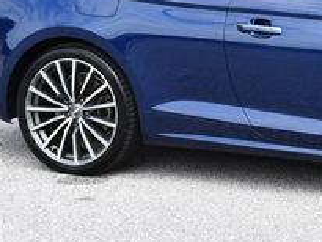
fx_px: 1452
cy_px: -14
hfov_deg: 12.3
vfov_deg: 9.4
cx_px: 413
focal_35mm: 156
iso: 200
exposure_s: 1/250
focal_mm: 26
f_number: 6.3
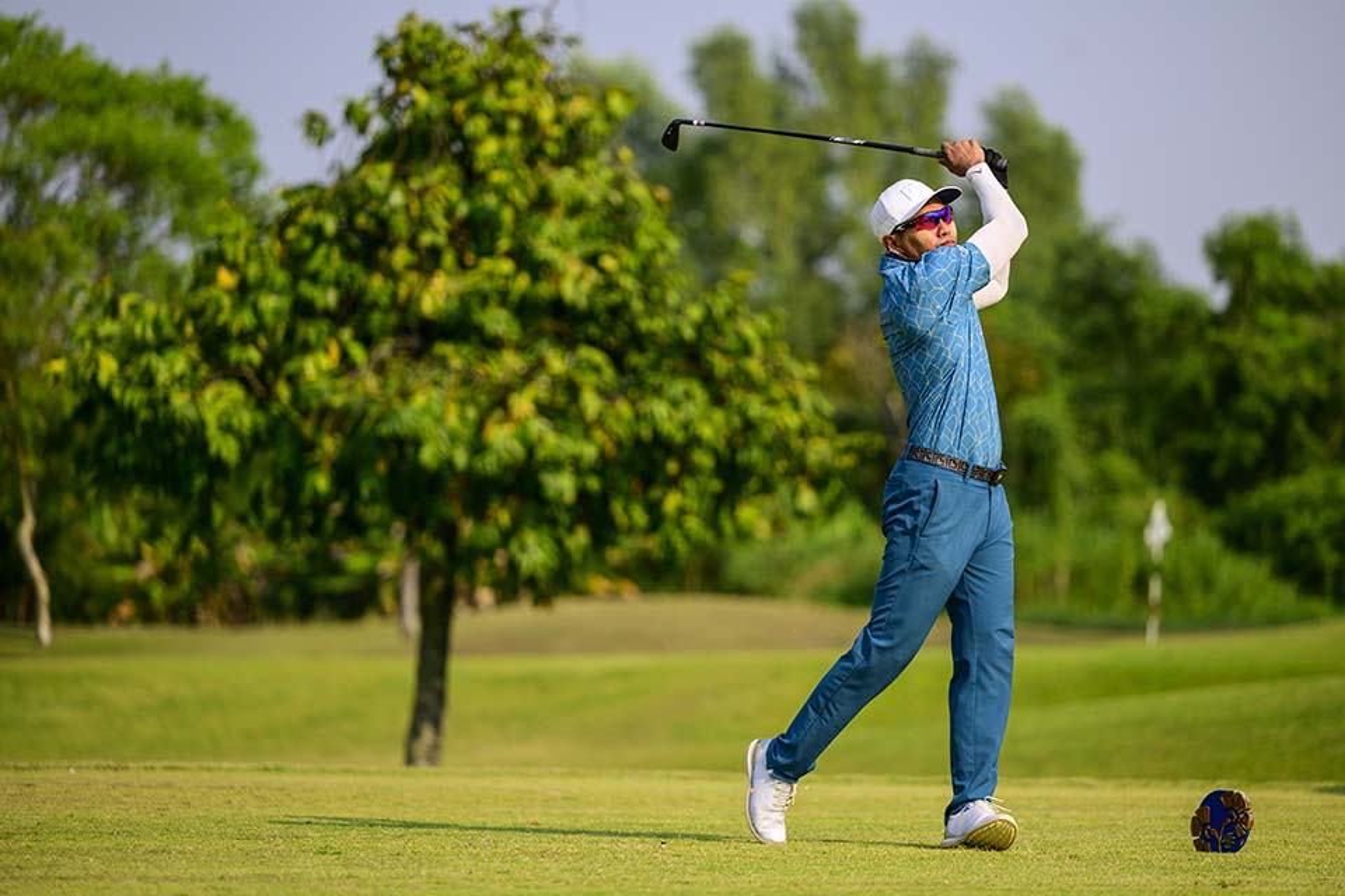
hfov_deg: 12.8
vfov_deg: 8.6
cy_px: 448
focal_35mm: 160
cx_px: 672
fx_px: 5977
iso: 250
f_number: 2.8
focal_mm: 160
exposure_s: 1/4000
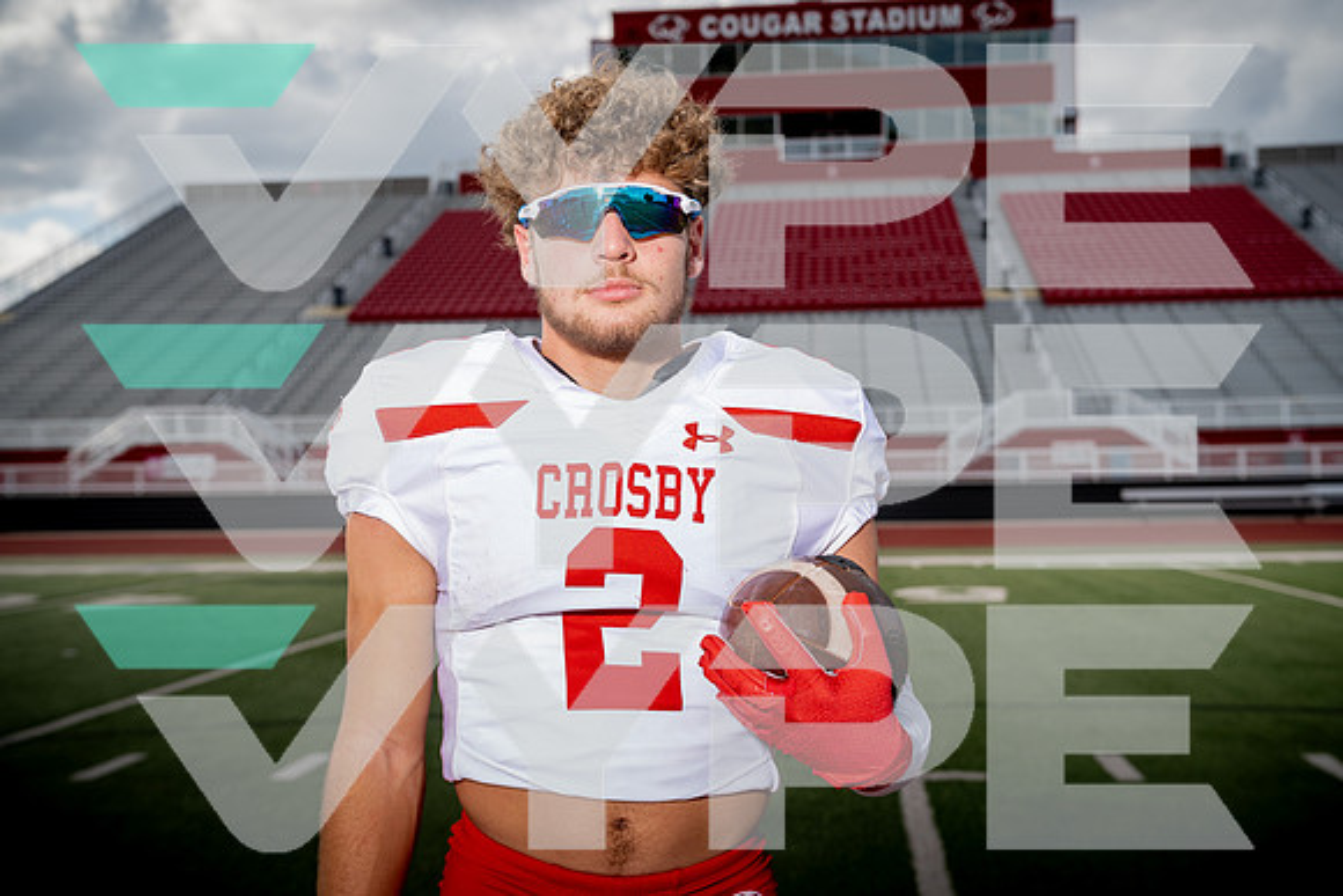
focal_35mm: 43
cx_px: 672
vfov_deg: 31.2
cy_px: 448
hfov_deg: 45.4
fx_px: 1604
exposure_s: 1/1000
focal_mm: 43
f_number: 4.5
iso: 200
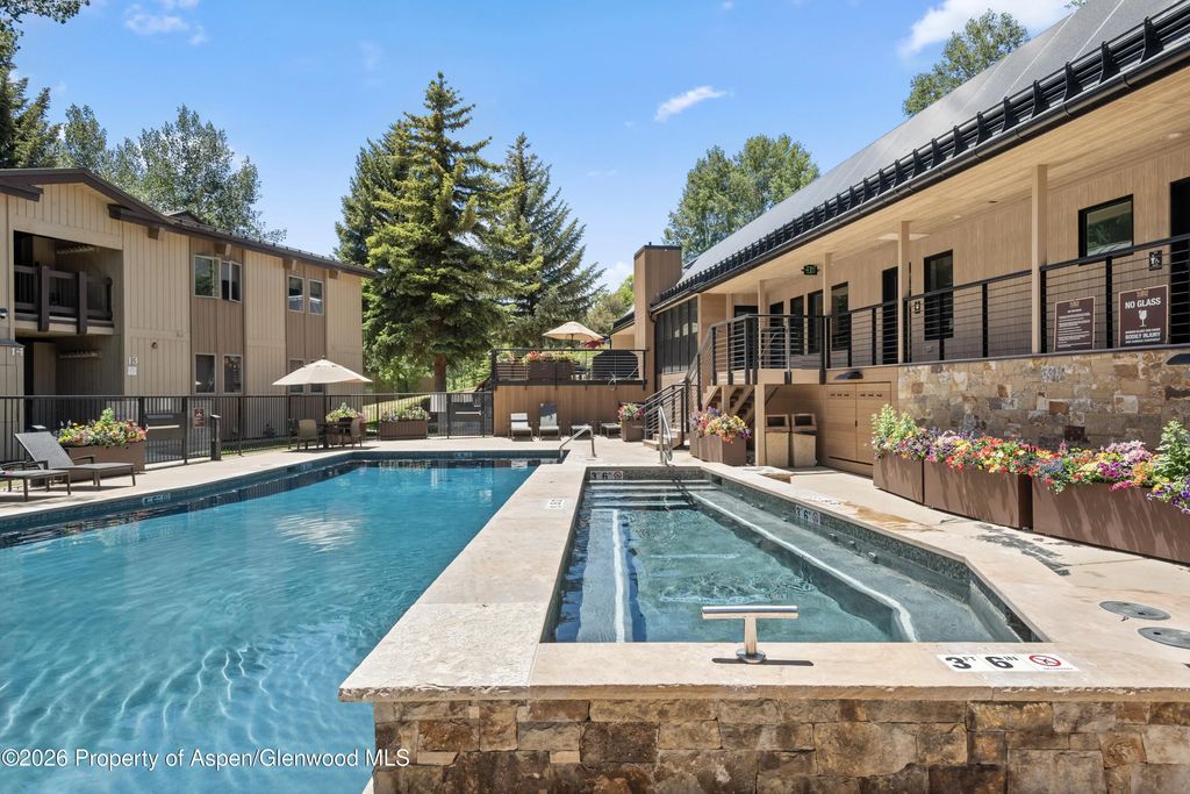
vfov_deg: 61.9
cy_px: 397
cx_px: 595
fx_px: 661
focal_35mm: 20
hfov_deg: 84.0
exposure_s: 1/500
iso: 320
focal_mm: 20
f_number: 7.1
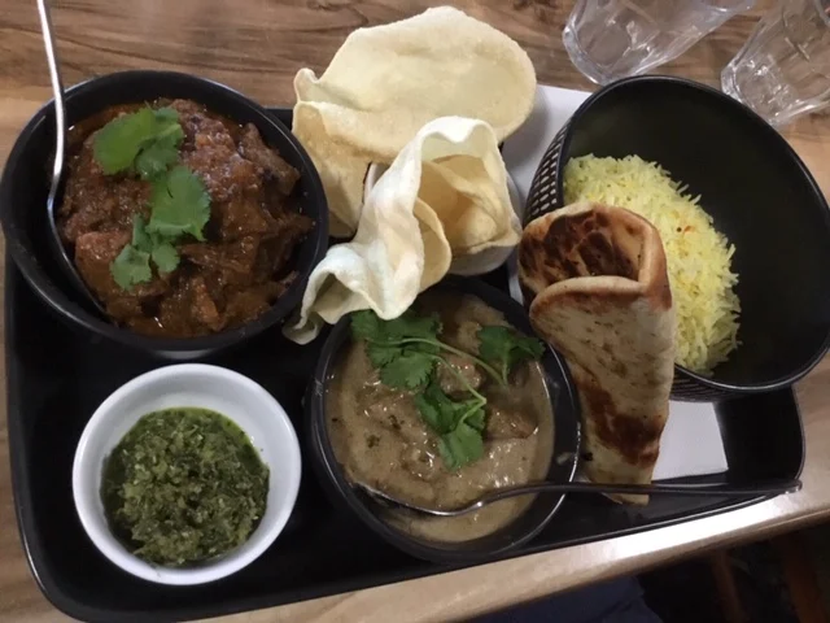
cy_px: 312
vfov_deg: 45.4
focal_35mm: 31
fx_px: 743
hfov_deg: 58.4
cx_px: 415
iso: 400
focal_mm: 3.3
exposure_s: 1/17
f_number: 2.4
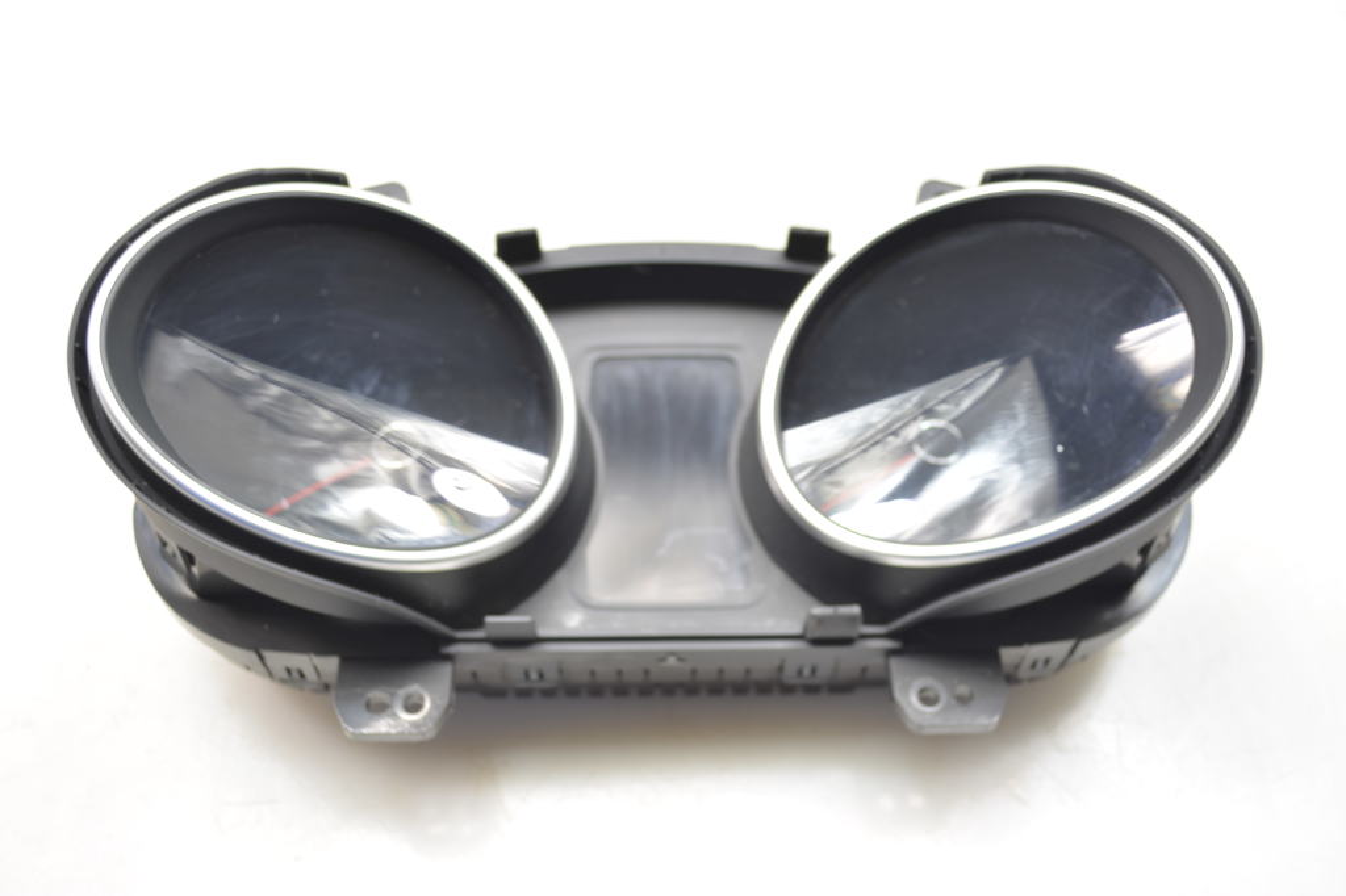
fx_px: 1345
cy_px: 448
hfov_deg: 53.1
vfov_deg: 36.8
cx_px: 673
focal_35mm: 36
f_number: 4
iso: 100
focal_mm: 24
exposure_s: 1/20
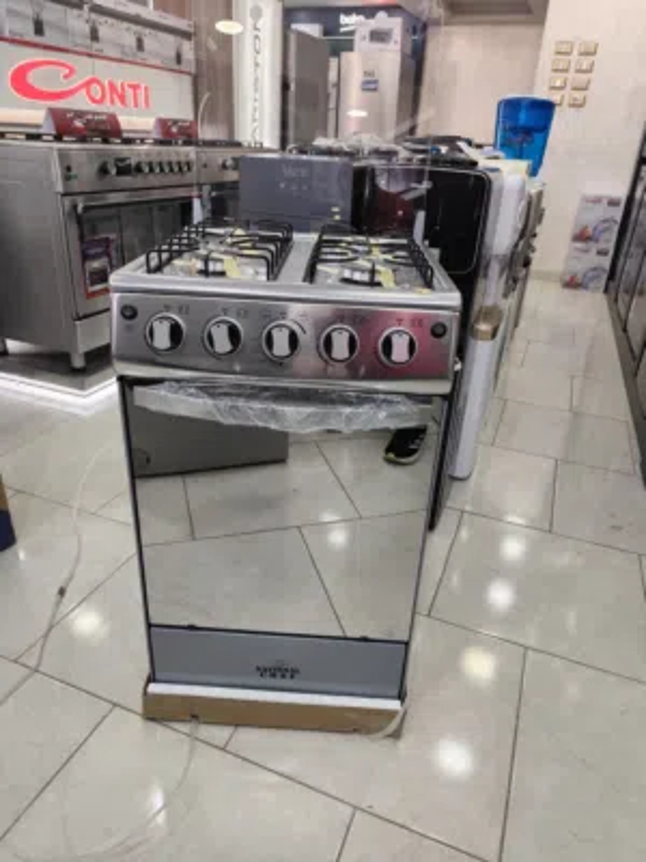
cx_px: 323
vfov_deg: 73.9
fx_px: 572
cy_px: 431
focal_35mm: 23
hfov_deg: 58.9
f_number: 1.65
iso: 500
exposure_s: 1/100
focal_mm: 6.14
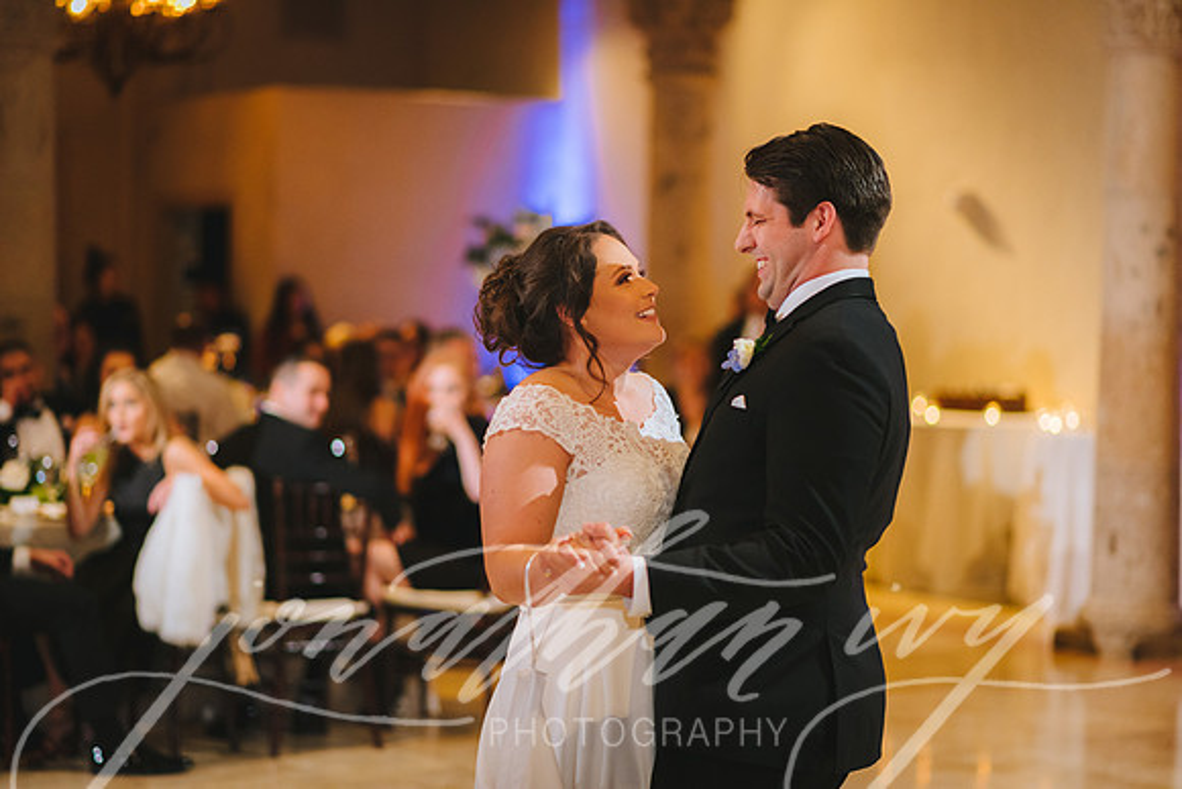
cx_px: 591
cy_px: 394
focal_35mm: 85
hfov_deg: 23.9
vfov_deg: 16.1
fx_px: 2791
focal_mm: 85
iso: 1600
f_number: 2
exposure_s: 1/160
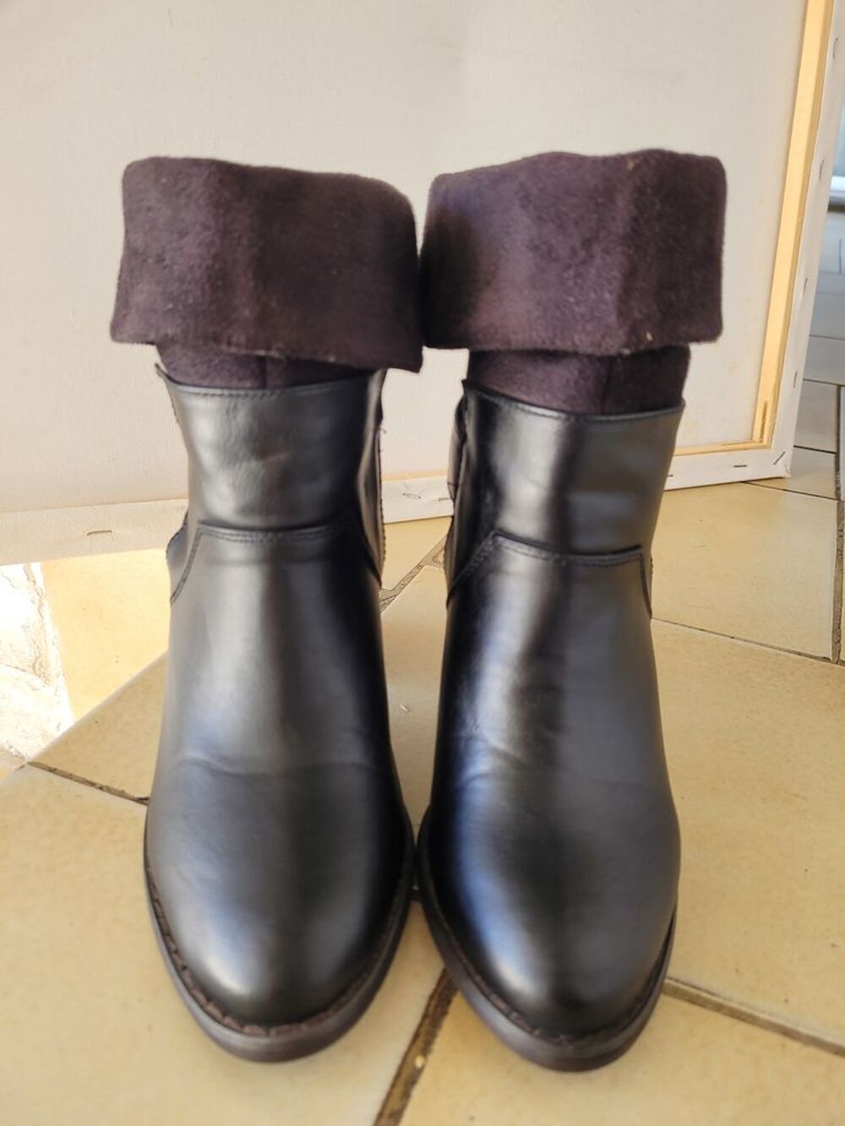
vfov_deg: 67.3
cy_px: 563
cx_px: 422
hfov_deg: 53.1
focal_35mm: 26
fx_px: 846
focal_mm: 5.4
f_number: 1.8
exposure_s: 1/100
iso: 80
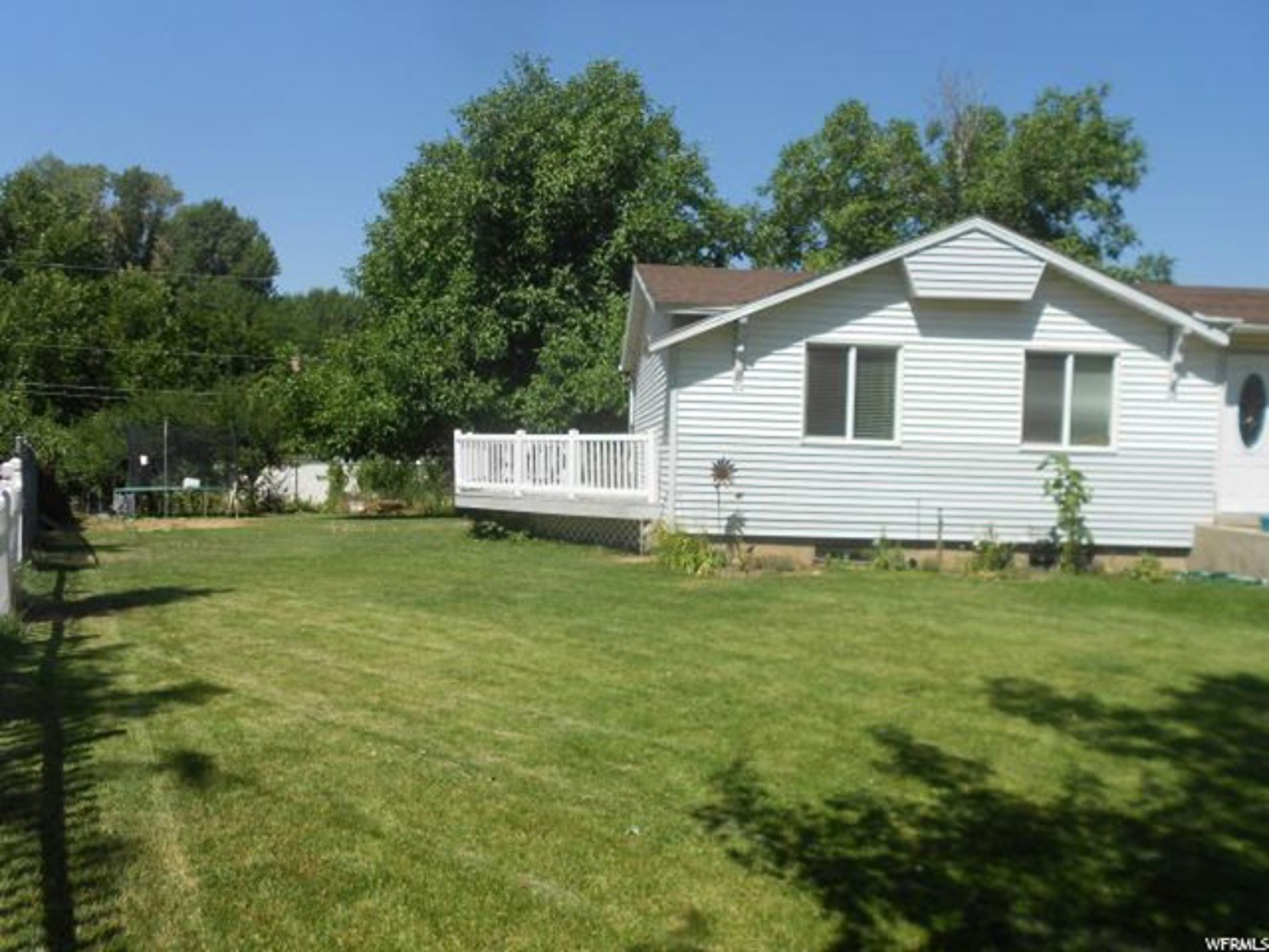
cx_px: 634
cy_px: 476
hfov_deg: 67.3
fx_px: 953
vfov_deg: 53.1
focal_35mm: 26
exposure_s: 1/1000
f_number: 3.2
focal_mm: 4.6
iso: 80
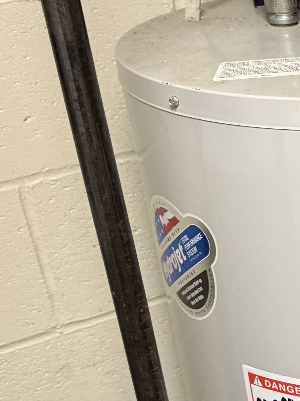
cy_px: 260
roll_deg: +2.8
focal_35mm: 72
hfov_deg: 18.6
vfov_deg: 26.9
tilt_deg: -28.6
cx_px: 419
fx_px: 833
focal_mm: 6.76
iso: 320
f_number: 1.78
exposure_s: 1/60
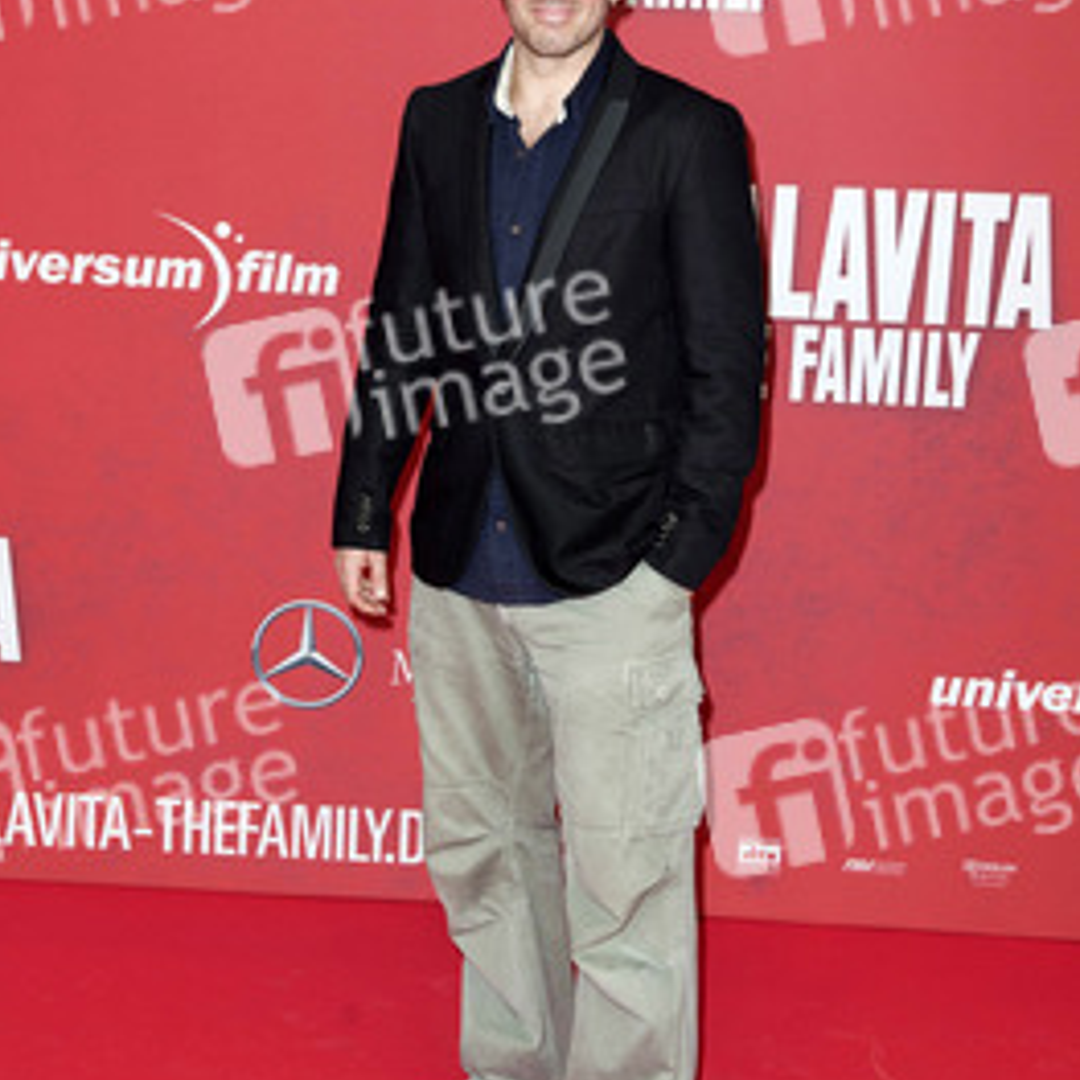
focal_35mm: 62
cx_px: 536
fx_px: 2188
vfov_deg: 27.7
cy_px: 575
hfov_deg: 27.7
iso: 800
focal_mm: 48
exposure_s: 1/250
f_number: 5.6
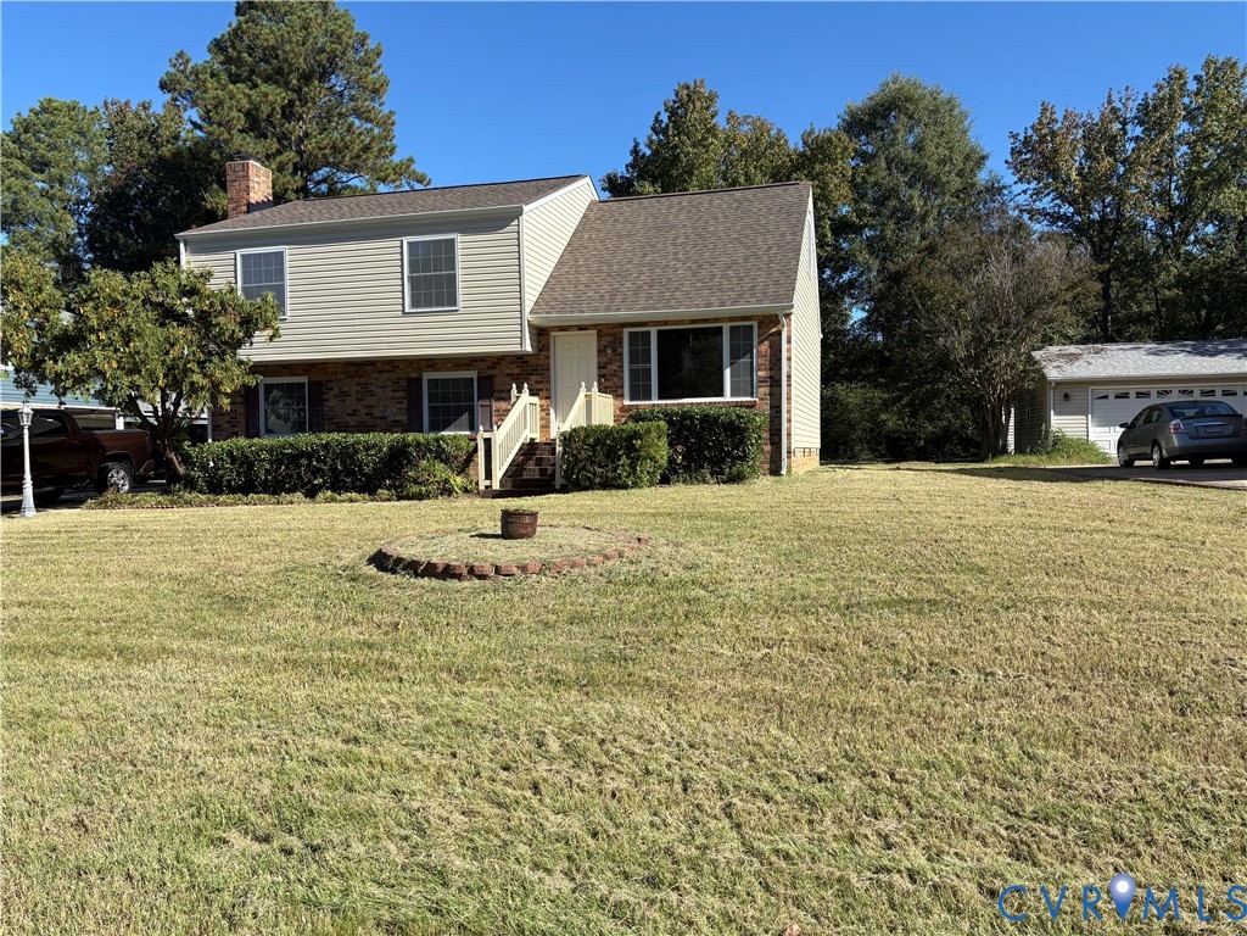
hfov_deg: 67.3
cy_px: 468
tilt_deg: -0.2
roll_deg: +0.8
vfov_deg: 53.1
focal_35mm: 26
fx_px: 937
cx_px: 624
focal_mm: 5.96
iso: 50
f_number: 1.6
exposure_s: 1/2283
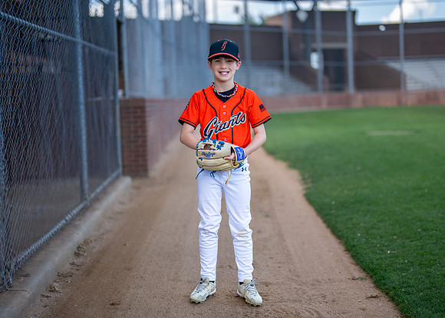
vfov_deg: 25.3
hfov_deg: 34.8
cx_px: 234
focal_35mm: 56
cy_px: 153
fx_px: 709
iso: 125
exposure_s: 1/2000
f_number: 1.2
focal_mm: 50
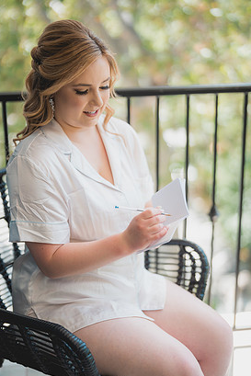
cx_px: 117
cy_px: 199
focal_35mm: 55
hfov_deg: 24.6
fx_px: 575
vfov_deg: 36.2
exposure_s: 1/2500
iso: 400
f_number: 1.2
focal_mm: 50
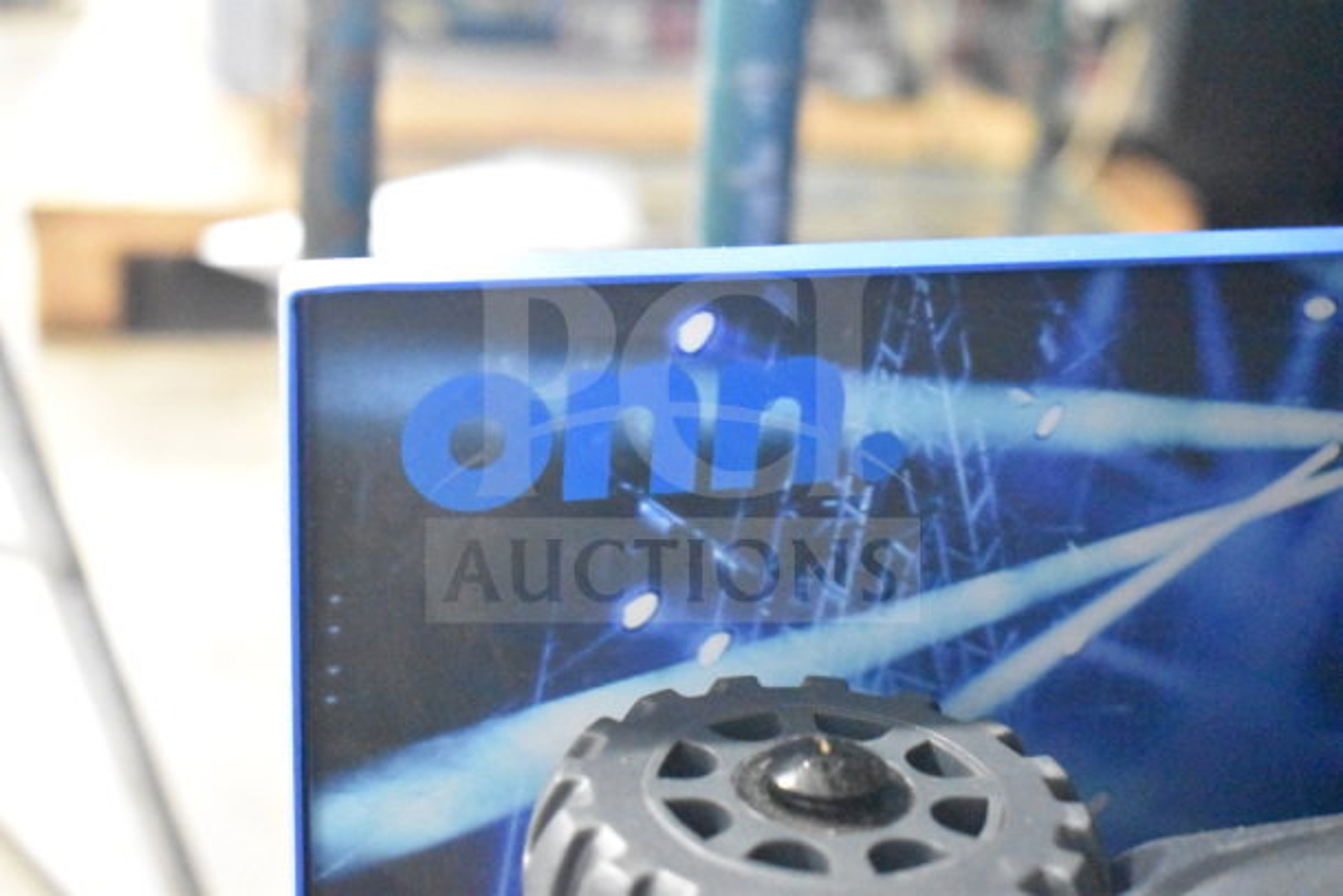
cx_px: 672
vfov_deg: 25.8
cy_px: 448
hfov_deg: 37.8
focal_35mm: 52
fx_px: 1959
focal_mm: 35
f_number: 4.5
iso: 25600
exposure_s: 1/30
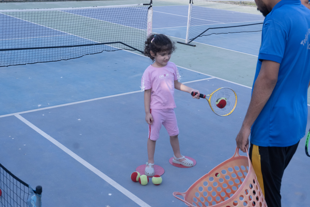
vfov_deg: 28.1
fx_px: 413
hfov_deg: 41.1
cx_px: 155
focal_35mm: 48
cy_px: 104
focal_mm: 32
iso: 1250
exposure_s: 1/640
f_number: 8
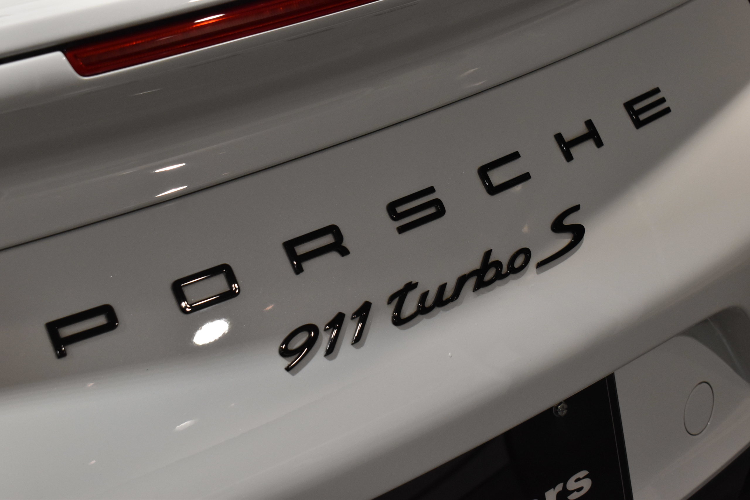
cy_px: 250
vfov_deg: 18.9
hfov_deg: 28.1
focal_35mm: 72
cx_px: 375
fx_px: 1500
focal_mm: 48
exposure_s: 1/80
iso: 1600
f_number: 8
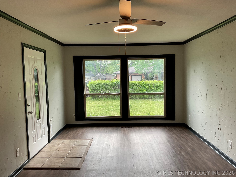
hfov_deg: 61.7
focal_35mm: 29
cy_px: 88
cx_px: 118
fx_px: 198
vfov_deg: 48.2
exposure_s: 1/120
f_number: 1.8
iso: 40
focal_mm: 3
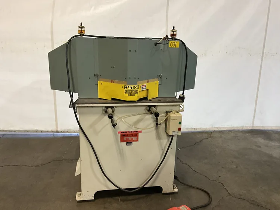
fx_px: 235
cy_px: 105
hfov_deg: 61.6
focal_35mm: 29
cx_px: 140
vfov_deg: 48.3
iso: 200
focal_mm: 3
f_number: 1.8
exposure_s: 1/60
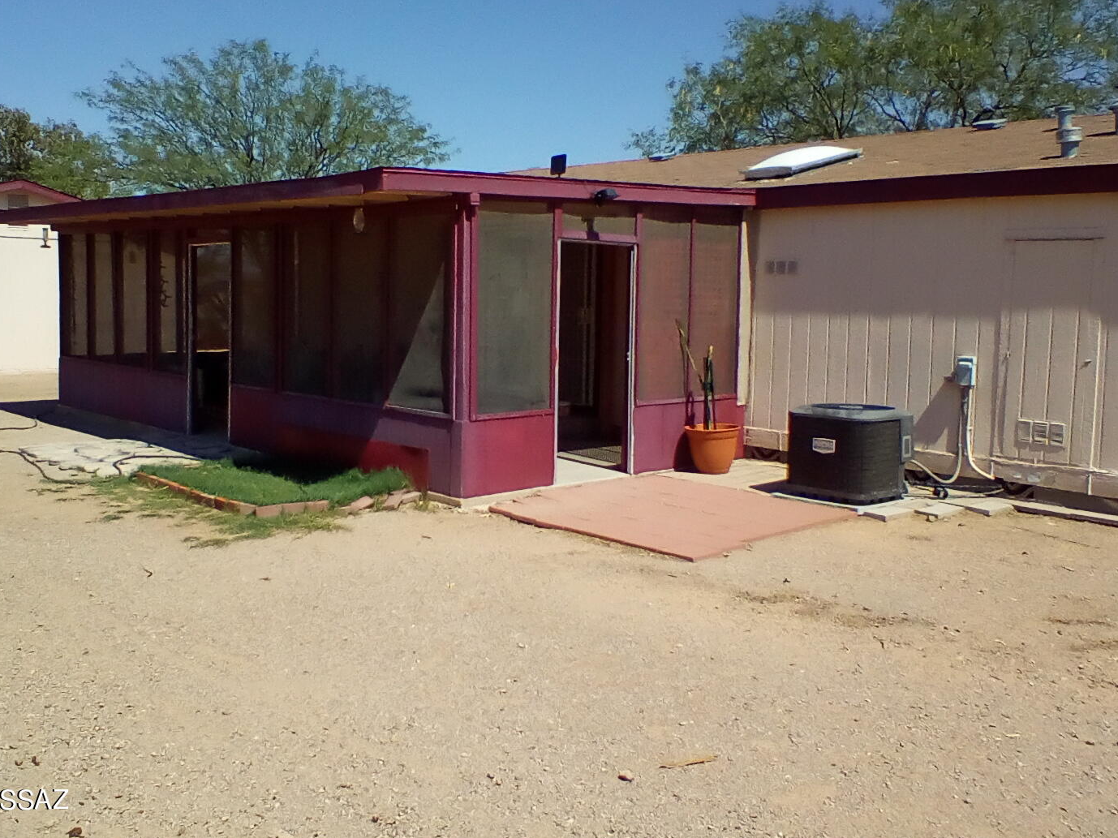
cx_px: 522
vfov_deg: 39.6
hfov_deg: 51.3
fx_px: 1162
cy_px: 356
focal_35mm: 36
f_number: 2.4
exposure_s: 1/2128
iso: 102
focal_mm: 2.38
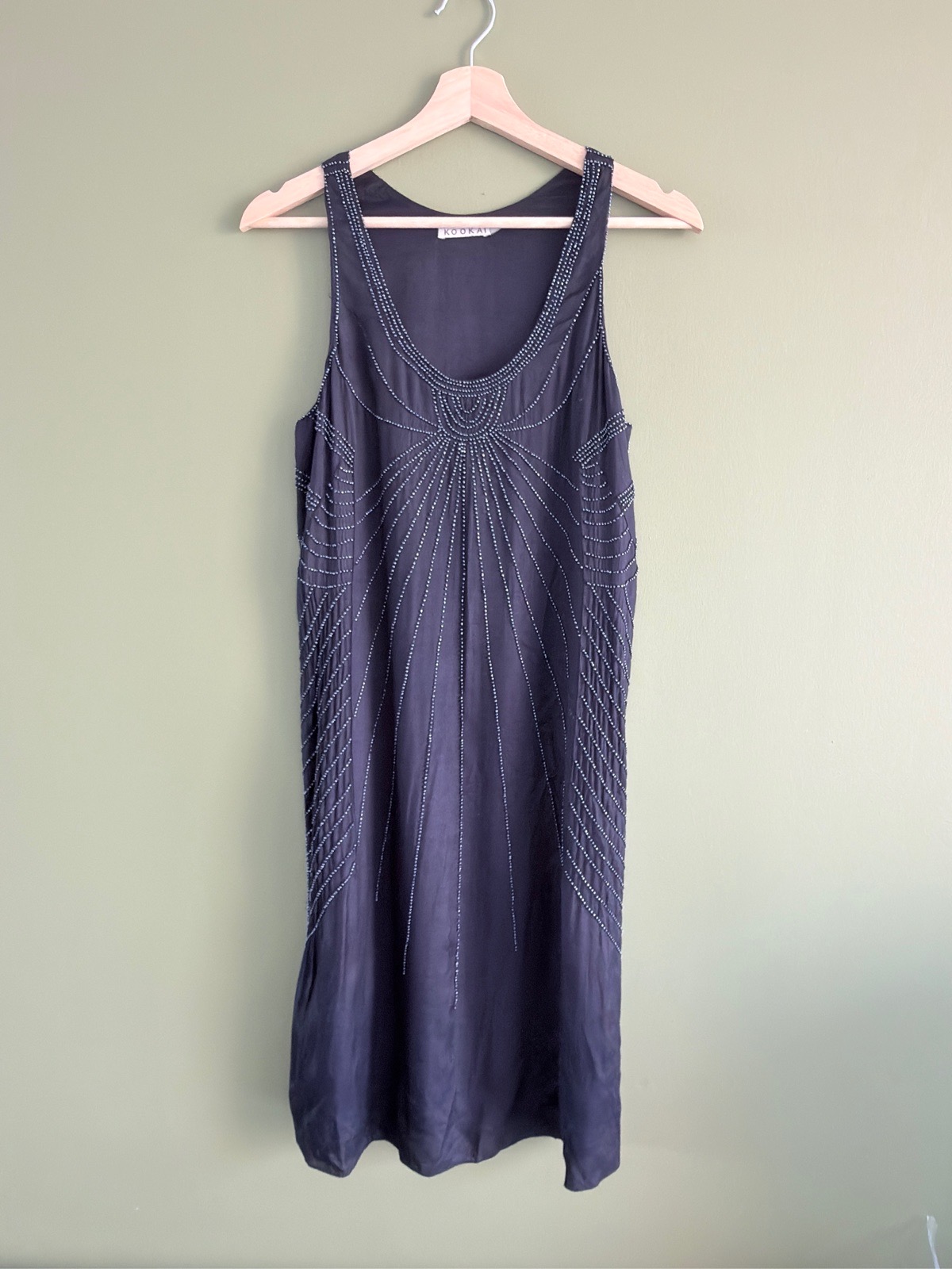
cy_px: 634
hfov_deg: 58.9
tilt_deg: -7.8
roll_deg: -0.2
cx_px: 476
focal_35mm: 23
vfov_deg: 73.9
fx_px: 843
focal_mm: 2.22
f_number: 2.2
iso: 100
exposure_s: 1/30
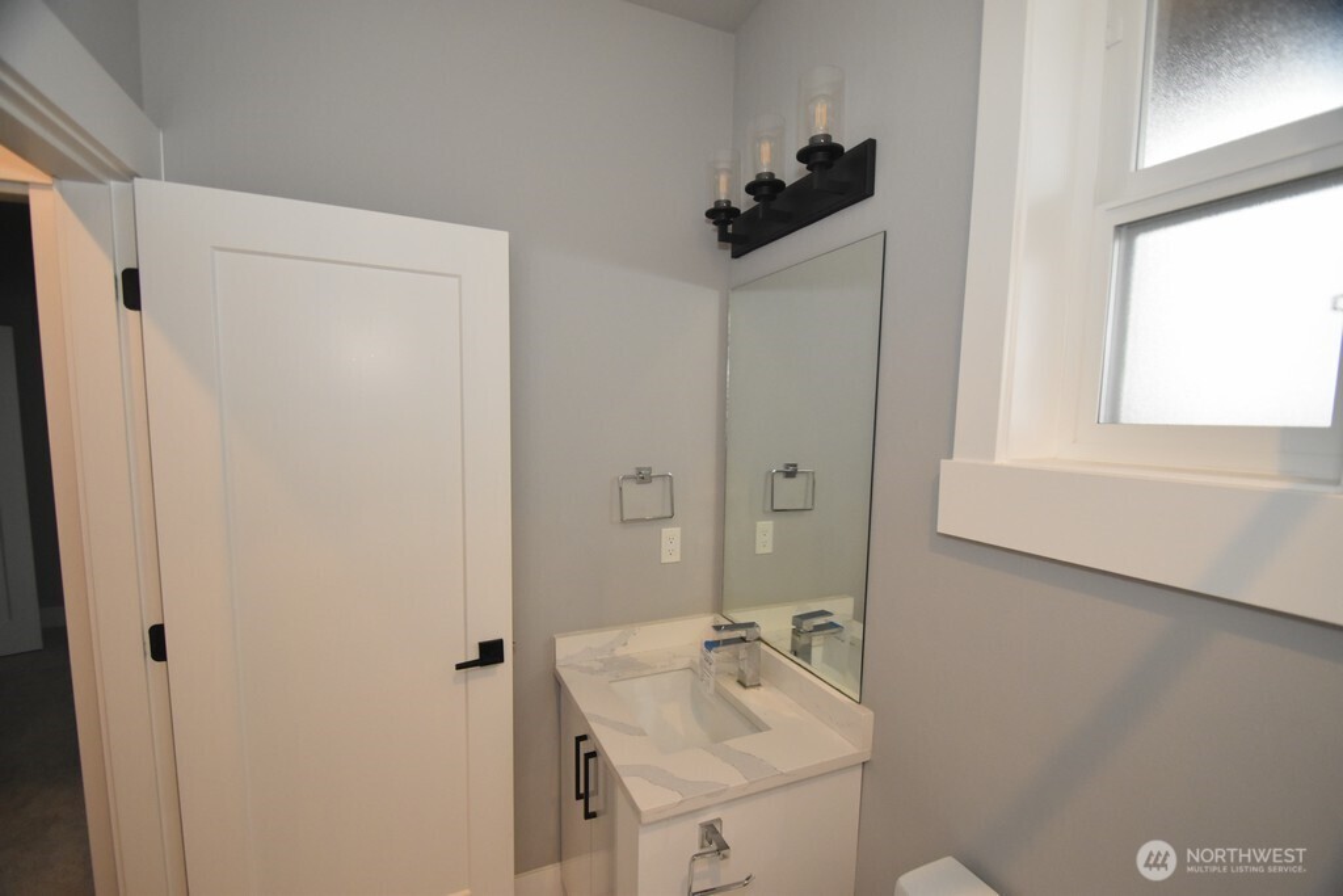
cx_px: 672
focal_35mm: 15
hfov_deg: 100.4
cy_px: 448
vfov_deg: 77.3
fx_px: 560
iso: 1600
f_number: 4
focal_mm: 10
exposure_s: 1/100
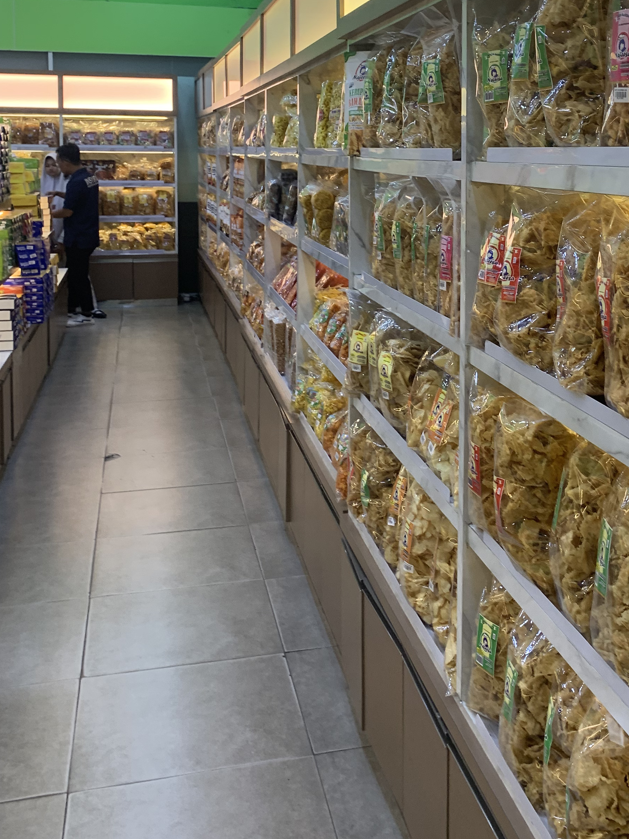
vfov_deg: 42.0
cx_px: 449
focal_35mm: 44
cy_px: 238
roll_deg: -0.5
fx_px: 1066
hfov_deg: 32.4
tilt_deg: -4.6
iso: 64
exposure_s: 1/50
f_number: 1.8
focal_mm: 4.25
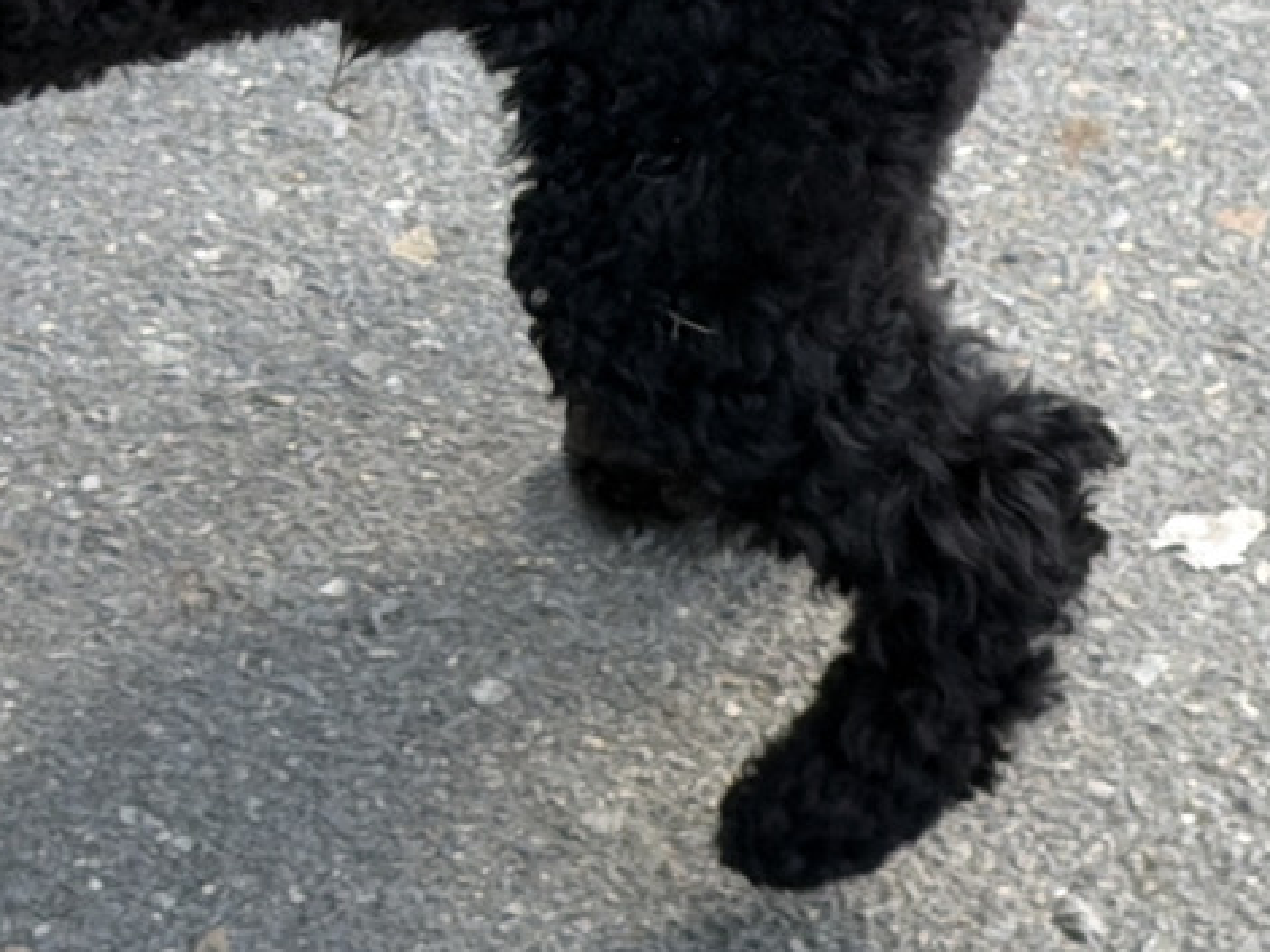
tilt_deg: -41.7
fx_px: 7482
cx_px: 526
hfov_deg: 9.7
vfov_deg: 7.3
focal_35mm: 204
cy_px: 432
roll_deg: +7.5
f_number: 1.78
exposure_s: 1/885
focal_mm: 6.76
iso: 80
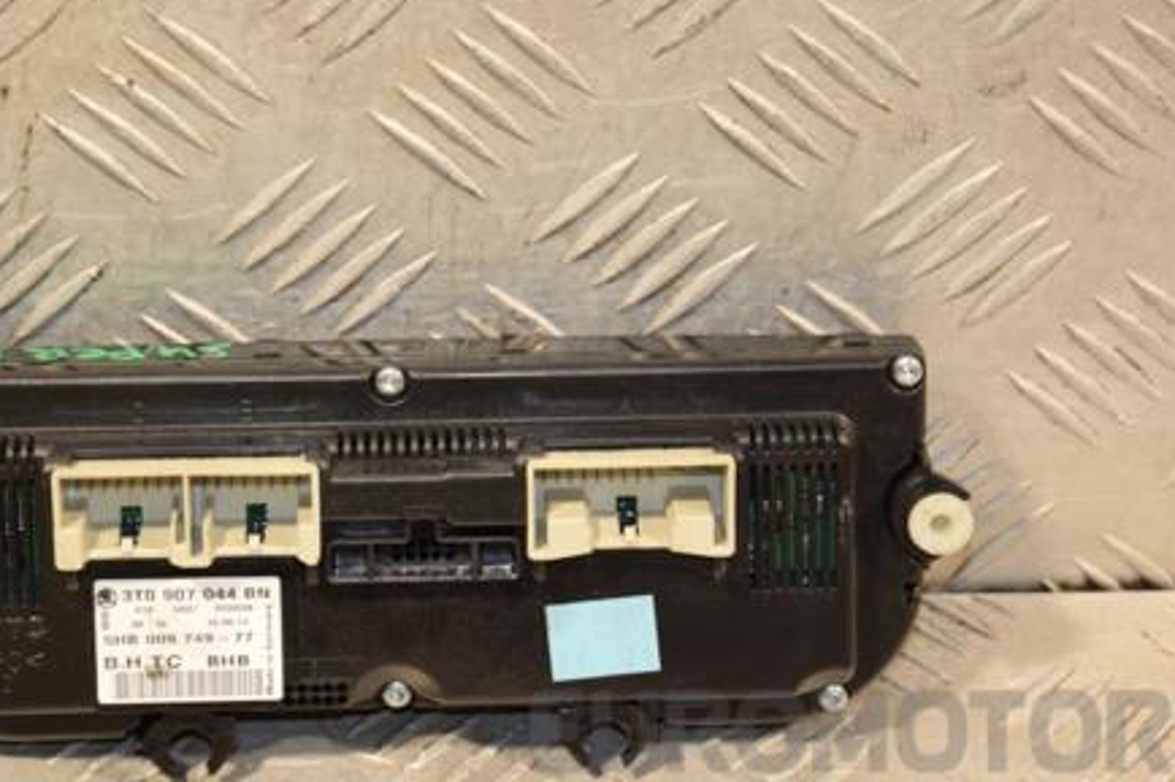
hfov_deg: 13.2
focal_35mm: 156
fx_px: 5079
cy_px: 371
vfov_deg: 8.8
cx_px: 479
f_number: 5.3
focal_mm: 75
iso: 800
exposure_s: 1/125
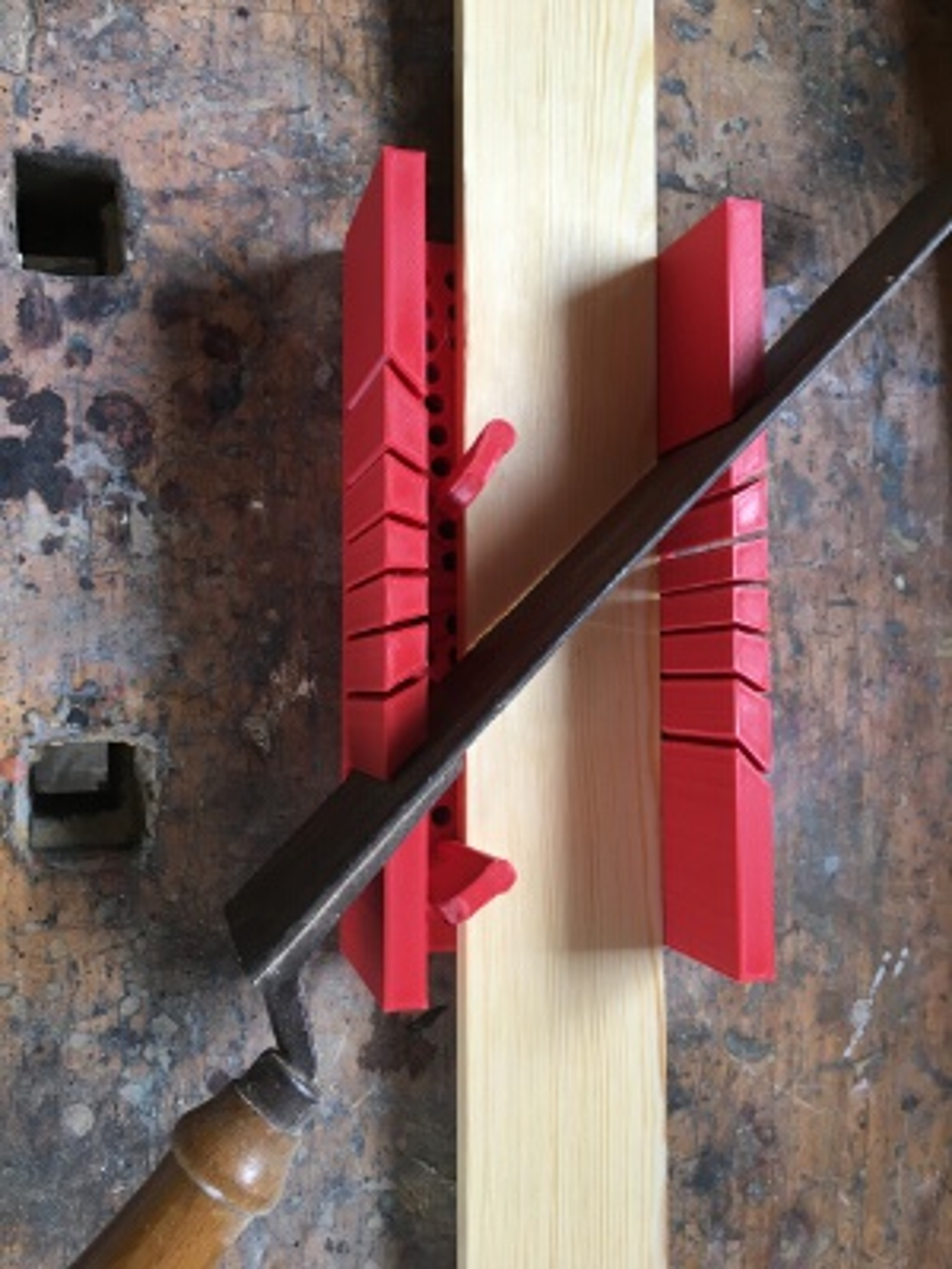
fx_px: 1063
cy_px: 634
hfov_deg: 48.2
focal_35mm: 29
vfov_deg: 61.7
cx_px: 476
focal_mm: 4.15
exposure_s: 1/33
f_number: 2.2
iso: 64
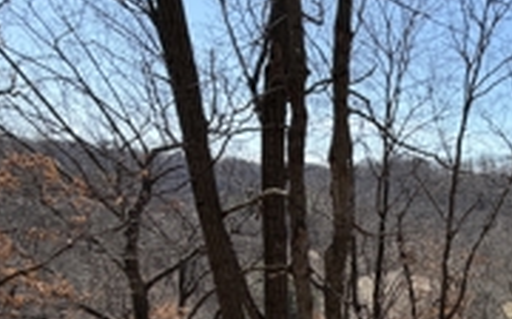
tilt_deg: -22.1
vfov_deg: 31.1
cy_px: 399
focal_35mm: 33
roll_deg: -4.0
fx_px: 460
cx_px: 512
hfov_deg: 48.1
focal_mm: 2.22
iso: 40
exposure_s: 1/602
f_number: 2.2
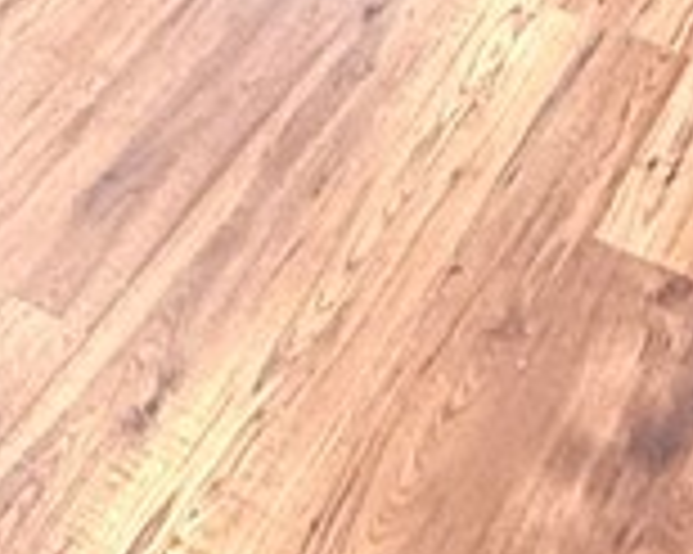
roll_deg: +2.9
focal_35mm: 91
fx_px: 1865
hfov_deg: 21.0
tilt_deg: -15.8
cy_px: -748
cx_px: 238
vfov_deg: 13.1
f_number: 2.2
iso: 640
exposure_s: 1/120
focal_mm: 2.22
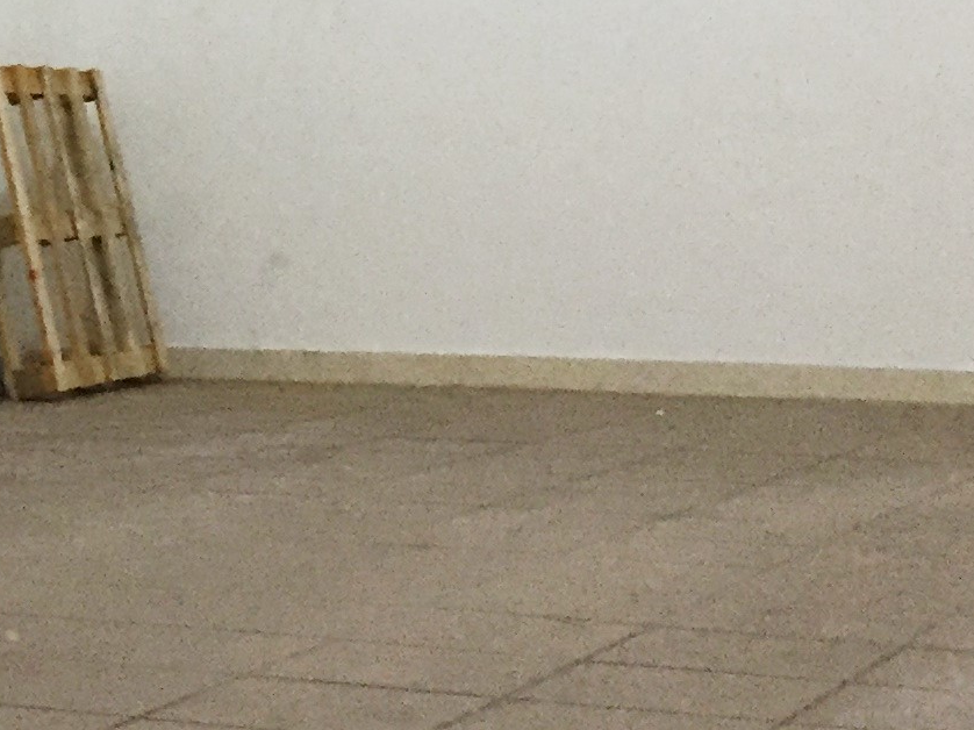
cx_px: -227
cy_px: -358
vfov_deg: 12.5
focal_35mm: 113
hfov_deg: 16.6
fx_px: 3179
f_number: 2.2
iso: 200
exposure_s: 1/33
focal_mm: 4.15
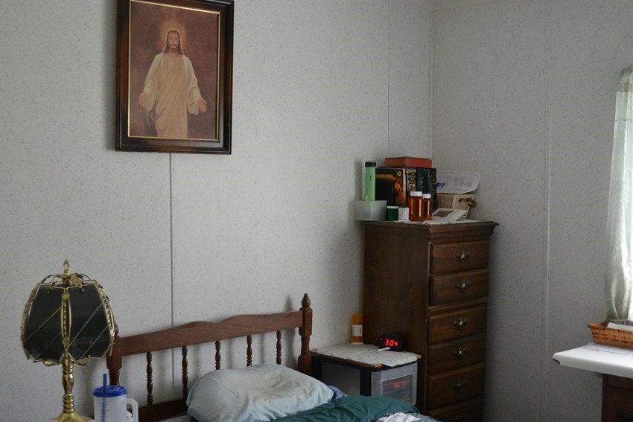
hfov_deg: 42.7
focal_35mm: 46
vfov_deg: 29.2
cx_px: 296
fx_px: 809
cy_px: 232
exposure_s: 1/40
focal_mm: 24
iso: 400
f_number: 4
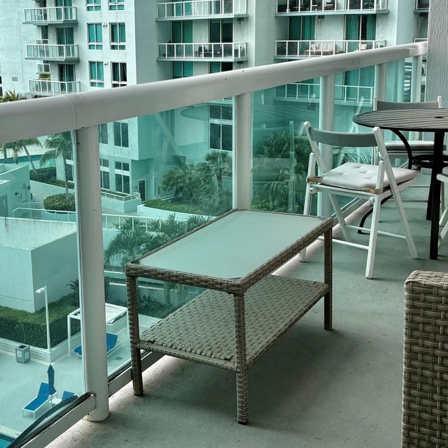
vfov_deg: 33.9
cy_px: 181
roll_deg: +2.7
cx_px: 127
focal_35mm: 50
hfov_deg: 33.5
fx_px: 732
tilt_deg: -11.4
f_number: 1.6
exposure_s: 1/739
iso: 50
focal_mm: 5.96
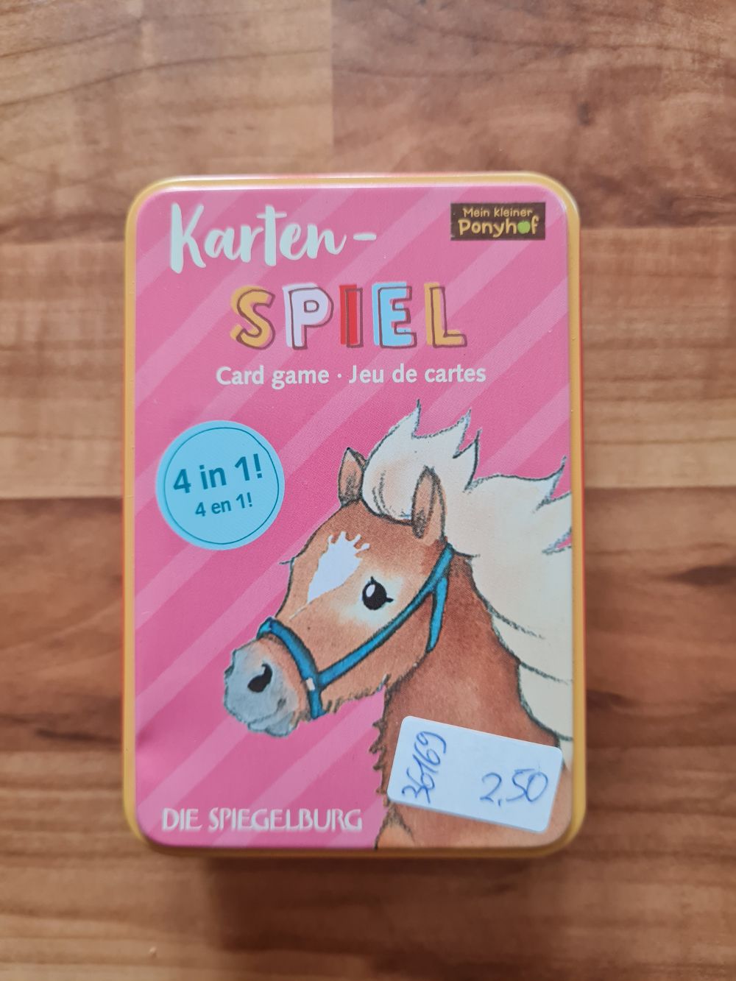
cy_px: 490
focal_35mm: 26
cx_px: 368
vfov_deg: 67.3
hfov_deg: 53.1
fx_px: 737
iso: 320
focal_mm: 5.4
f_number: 1.8
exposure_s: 1/100
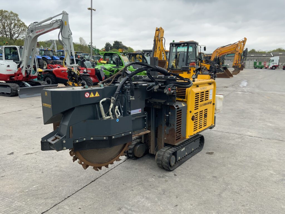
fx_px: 239
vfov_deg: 48.2
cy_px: 107
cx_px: 142
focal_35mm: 29
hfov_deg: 61.7
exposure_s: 1/149
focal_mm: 3
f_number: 1.8
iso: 16
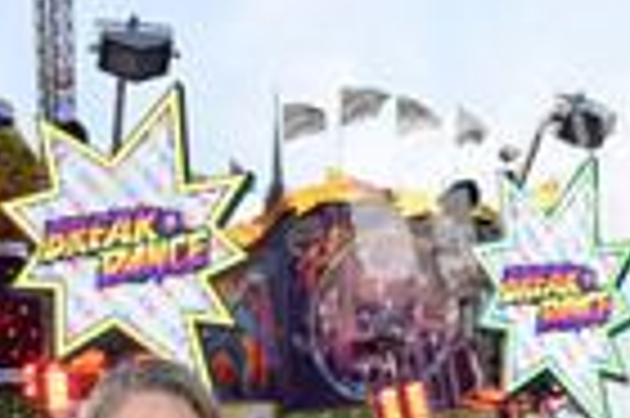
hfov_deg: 20.6
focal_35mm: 98
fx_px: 1720
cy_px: 849
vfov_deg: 12.2
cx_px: 162
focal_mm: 23
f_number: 6.3
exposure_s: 1/160
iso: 500
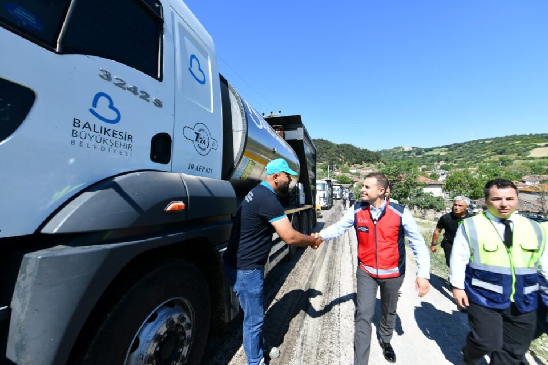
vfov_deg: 81.2
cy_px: 182
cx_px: 274
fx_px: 213
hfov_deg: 104.3
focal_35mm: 14
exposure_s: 1/250
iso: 64
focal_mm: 14
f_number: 5.6
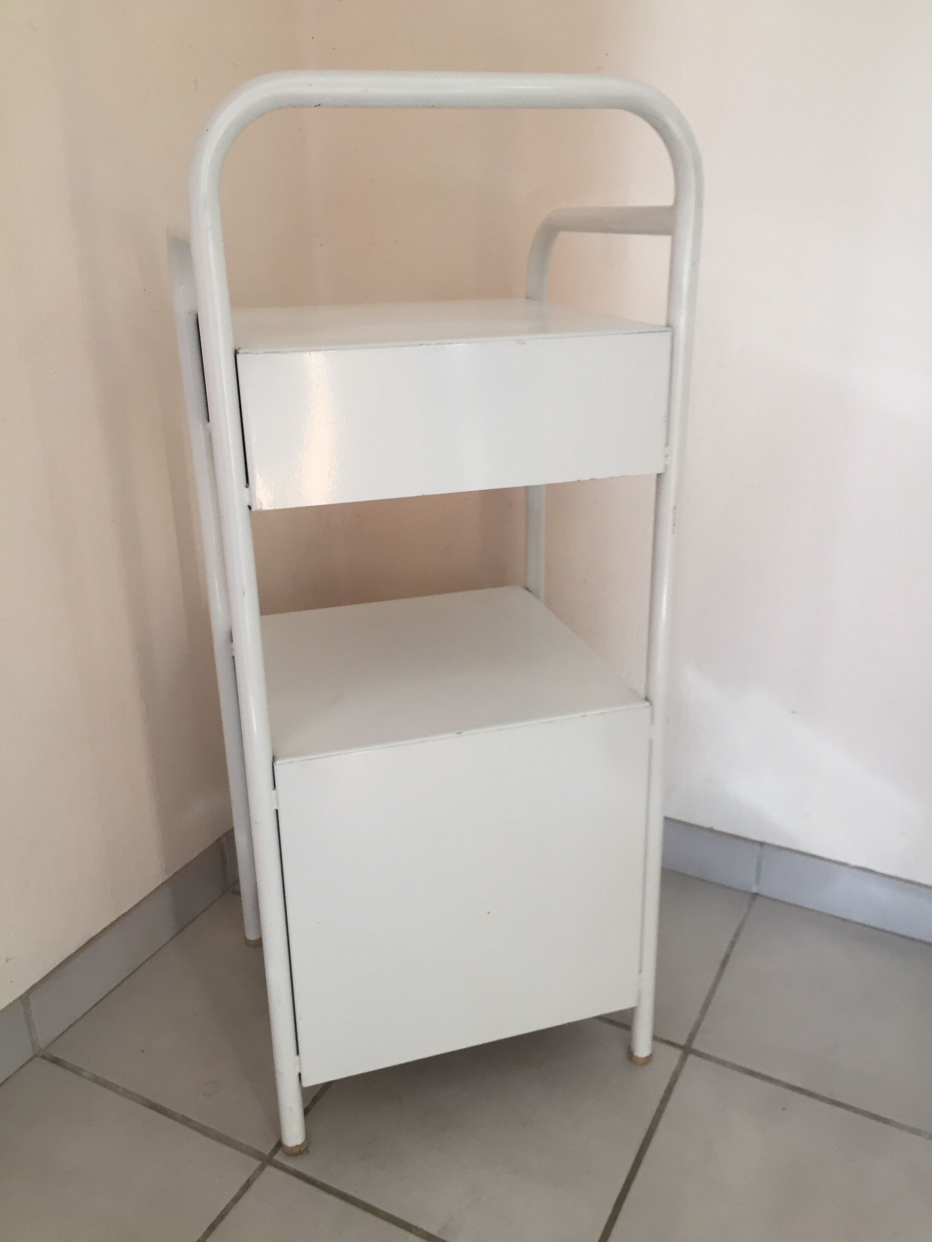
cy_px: 621
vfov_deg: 61.7
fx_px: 1041
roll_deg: +0.1
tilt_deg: -22.8
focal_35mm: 29
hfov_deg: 48.2
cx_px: 466
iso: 80
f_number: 2.2
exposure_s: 1/33
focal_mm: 4.15
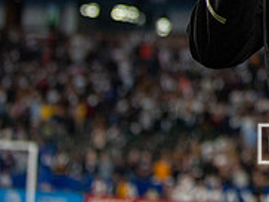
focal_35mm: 214
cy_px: -78
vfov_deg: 6.9
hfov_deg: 9.1
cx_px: 362
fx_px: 1665
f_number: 2.8
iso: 1600
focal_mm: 70
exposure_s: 1/1250
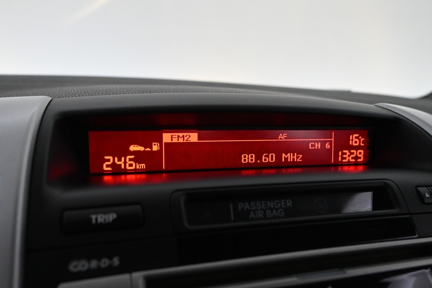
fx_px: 396
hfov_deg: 57.2
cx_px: 230
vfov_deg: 40.0
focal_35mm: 33
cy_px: 152
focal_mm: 18
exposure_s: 1/100
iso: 3200
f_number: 5
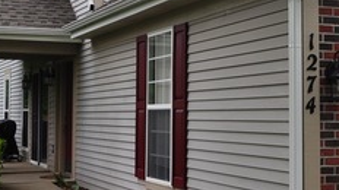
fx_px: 700
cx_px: 191
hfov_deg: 27.2
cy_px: 10
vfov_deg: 15.2
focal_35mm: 78
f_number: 6.3
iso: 200
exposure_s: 1/160
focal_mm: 18
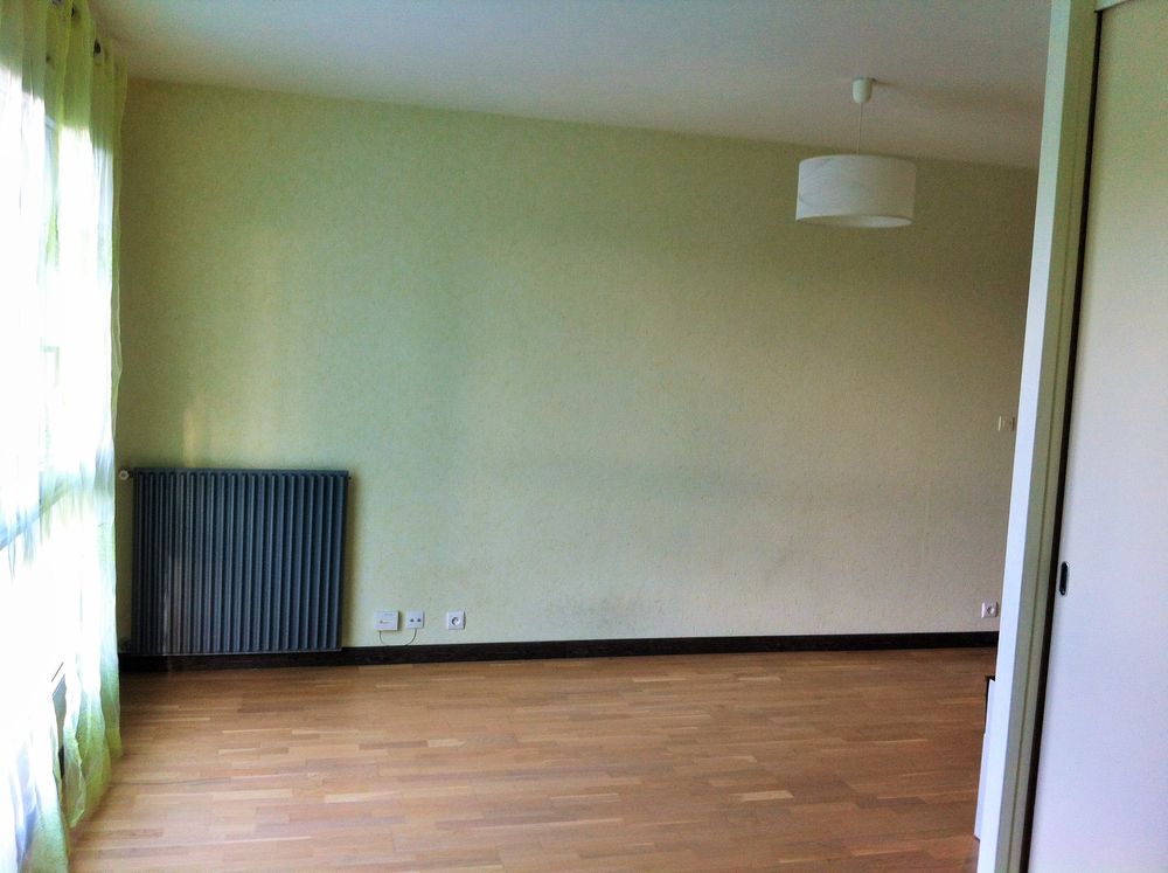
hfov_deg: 52.7
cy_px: 436
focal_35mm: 35
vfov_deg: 40.6
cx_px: 584
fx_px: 1179
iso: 80
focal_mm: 3.85
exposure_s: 1/20
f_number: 2.8
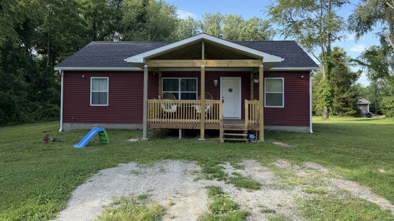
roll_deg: -0.6
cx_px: 199
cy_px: 89
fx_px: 282
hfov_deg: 69.9
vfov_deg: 42.7
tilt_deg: +2.8
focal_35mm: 27
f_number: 1.78
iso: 100
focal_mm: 6.76
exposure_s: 1/992
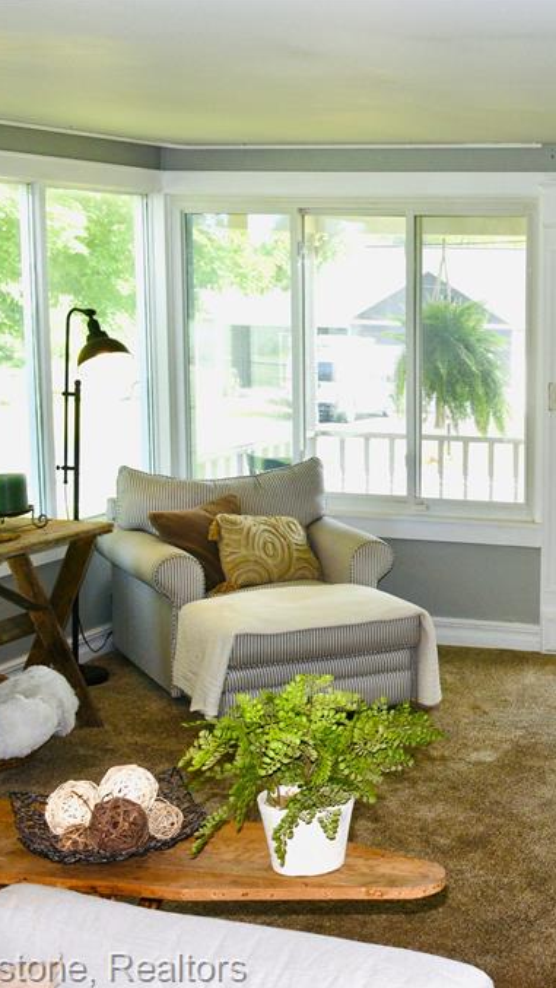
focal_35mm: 57
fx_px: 1493
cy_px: 495
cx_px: 638
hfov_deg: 20.0
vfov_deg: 36.6
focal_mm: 24
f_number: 5.6
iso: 180
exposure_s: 1/125
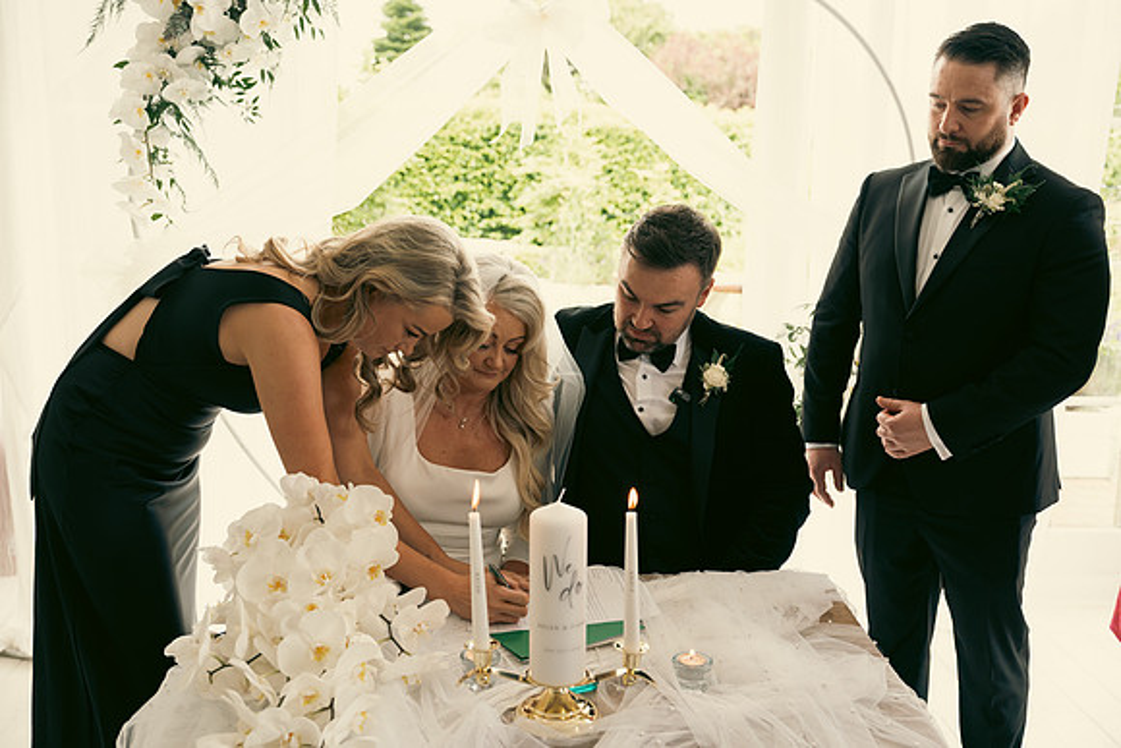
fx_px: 1090
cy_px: 374
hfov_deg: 54.4
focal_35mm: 35
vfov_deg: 37.9
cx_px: 560
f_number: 3.5
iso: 125
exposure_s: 1/160
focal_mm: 35
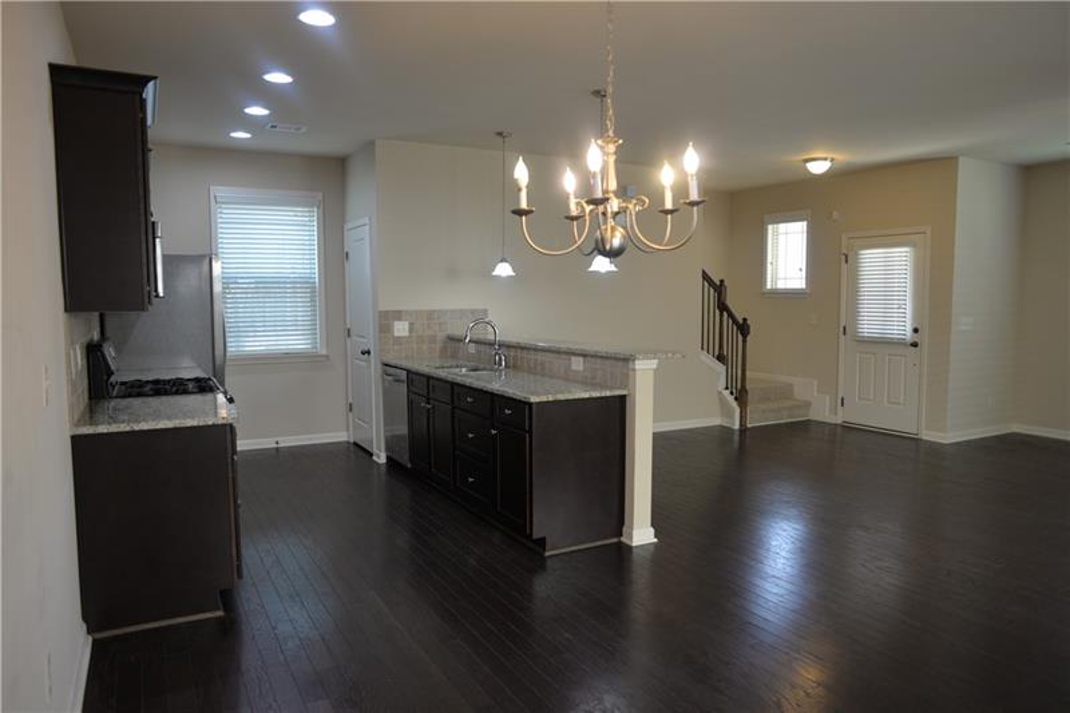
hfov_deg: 73.8
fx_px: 713
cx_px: 535
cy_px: 356
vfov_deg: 53.1
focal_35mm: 24
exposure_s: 1/60
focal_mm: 24
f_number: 4
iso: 400
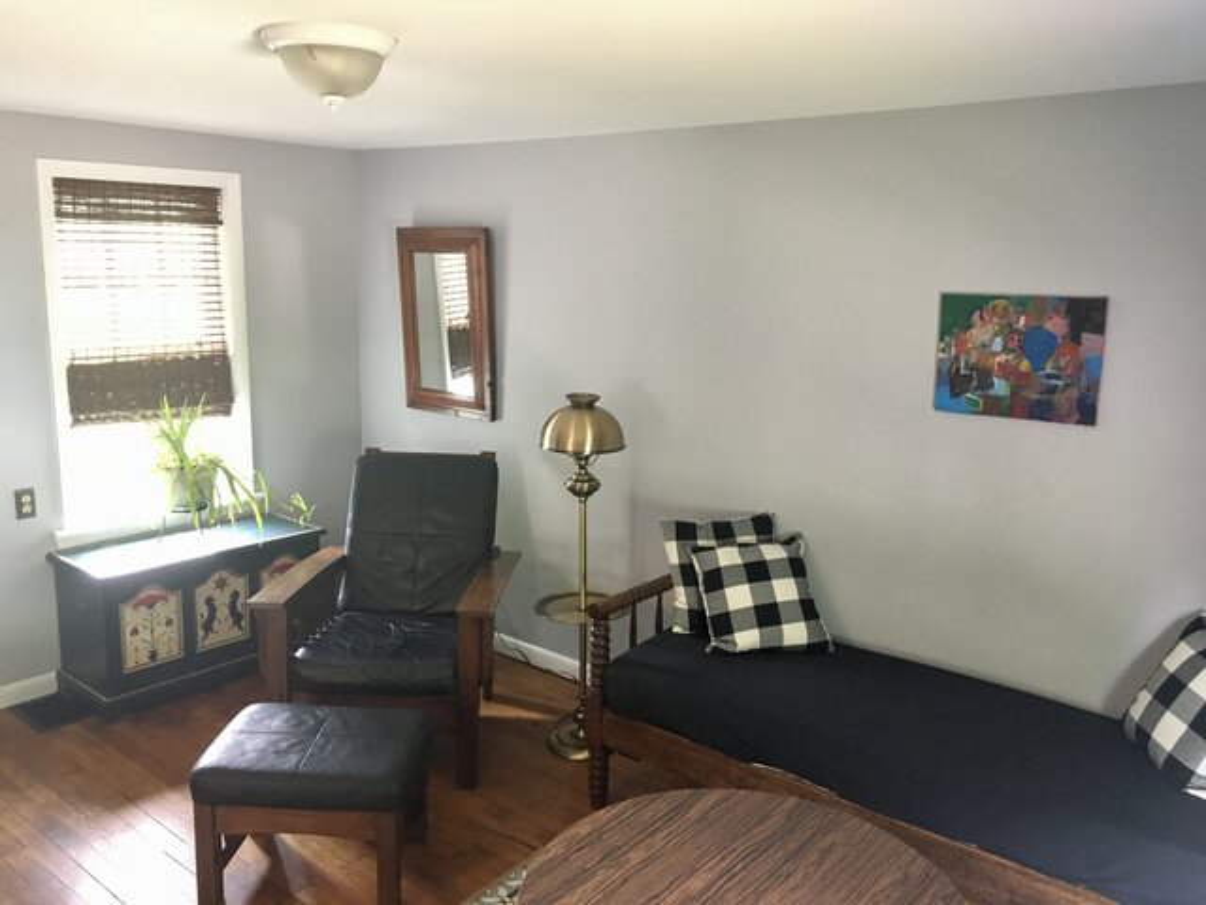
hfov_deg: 61.7
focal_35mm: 29
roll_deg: -1.7
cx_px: 603
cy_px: 452
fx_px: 1010
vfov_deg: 48.2
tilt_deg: -10.8
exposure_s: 1/20
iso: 200
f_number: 2.2
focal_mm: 4.15
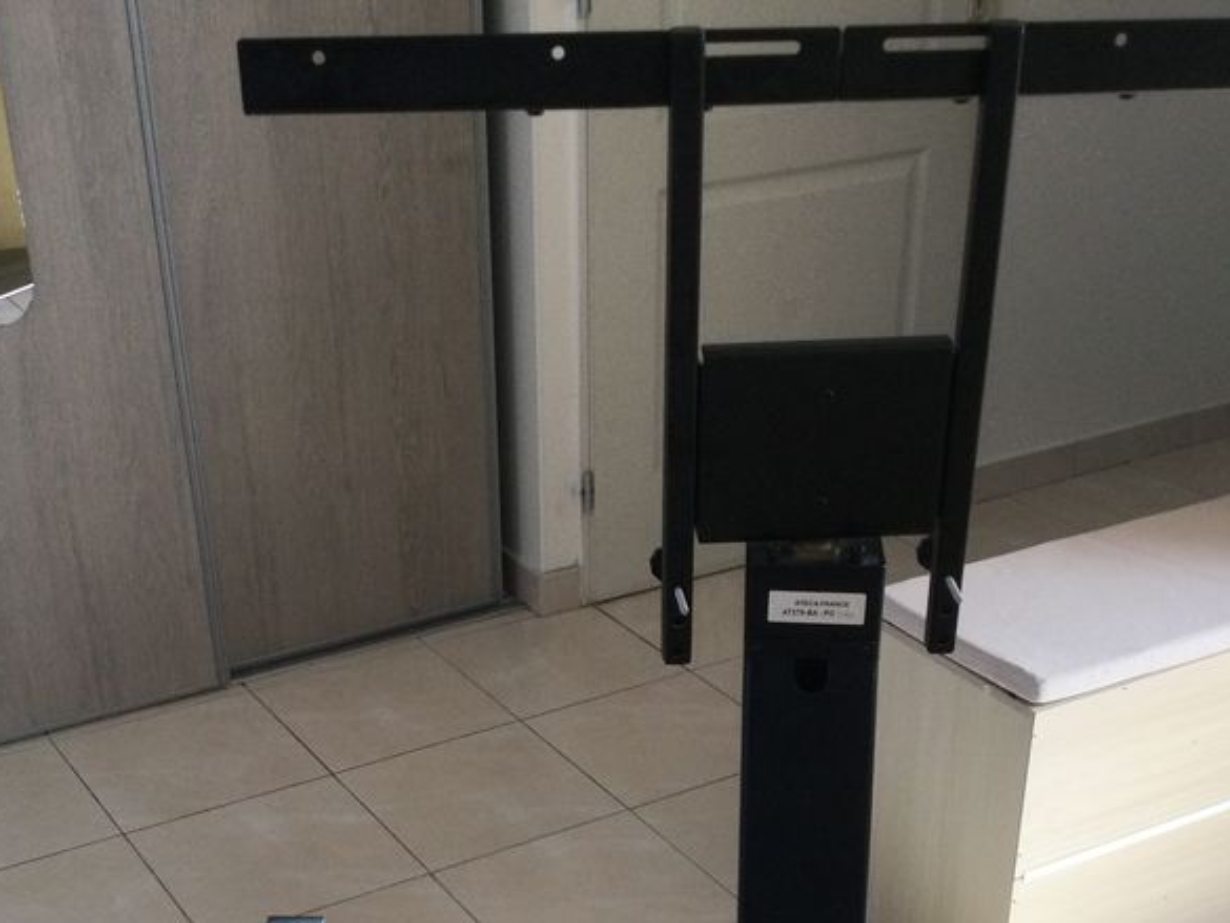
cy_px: 772
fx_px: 1884
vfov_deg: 26.9
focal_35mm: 53
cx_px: 603
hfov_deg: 36.2
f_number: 2.4
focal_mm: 3.3
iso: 40
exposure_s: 1/33
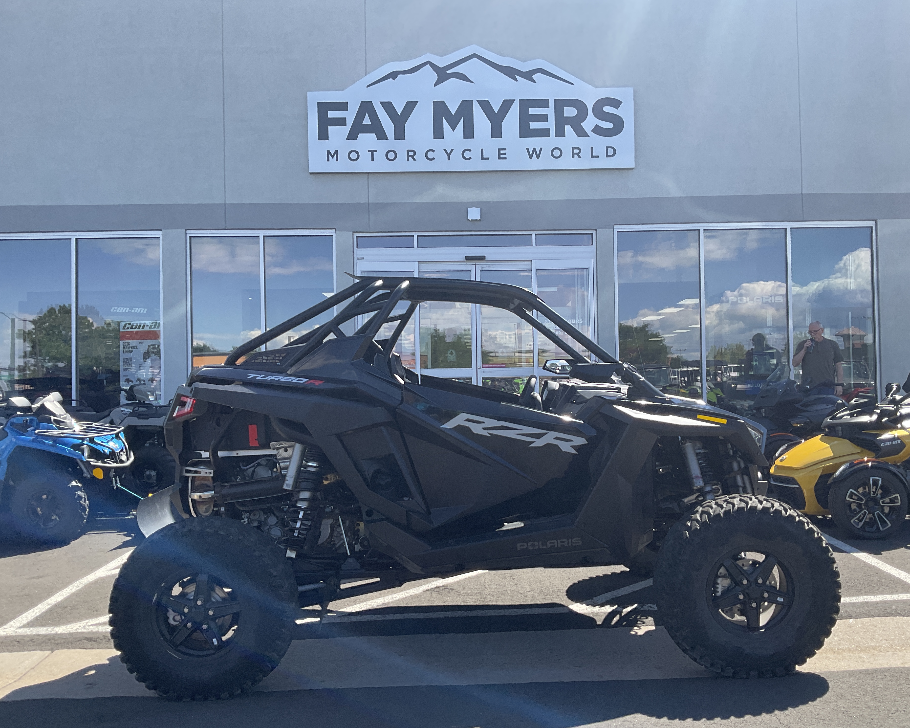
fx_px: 835
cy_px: 372
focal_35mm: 31
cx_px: 484
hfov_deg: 57.1
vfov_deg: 47.1
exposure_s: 1/674
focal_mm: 3
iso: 16
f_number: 1.8
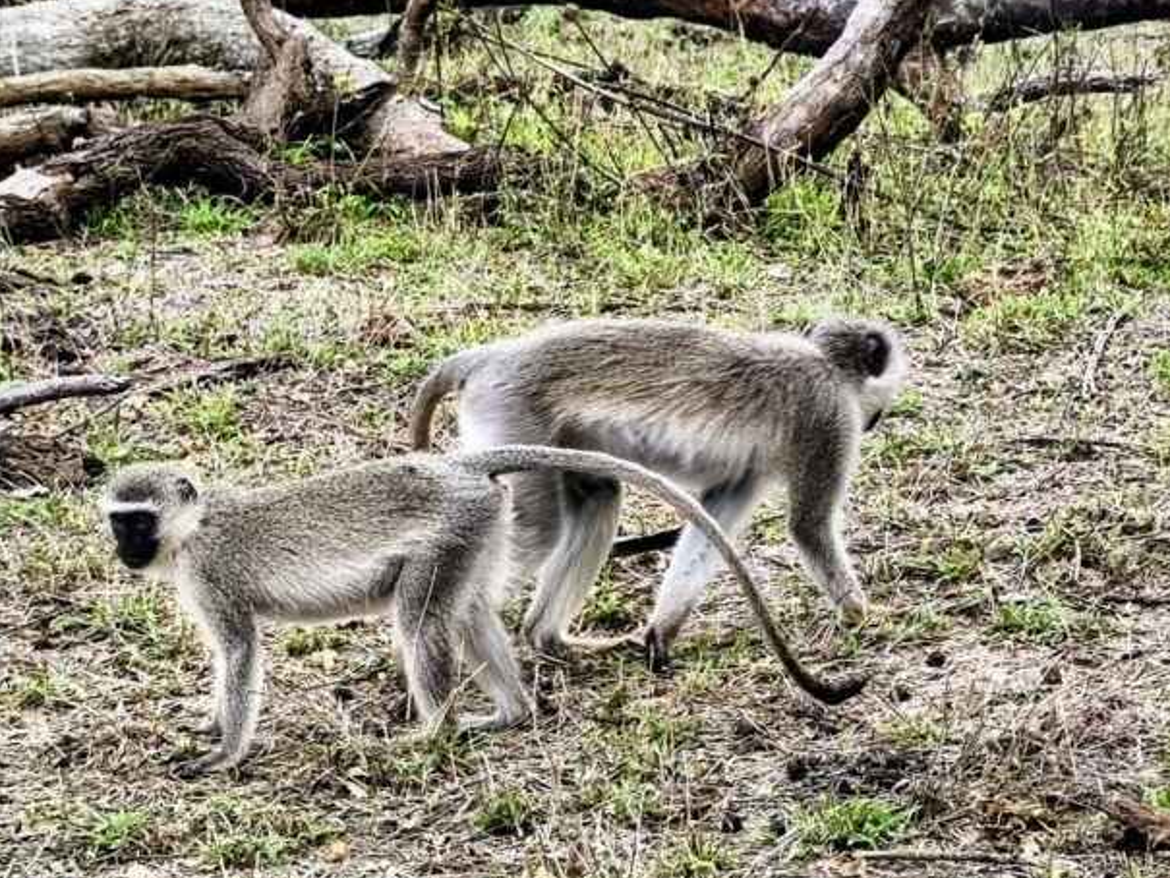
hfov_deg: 16.5
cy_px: 497
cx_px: 582
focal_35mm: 119
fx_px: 4023
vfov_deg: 12.5
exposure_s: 1/100
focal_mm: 6.14
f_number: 1.65
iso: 50
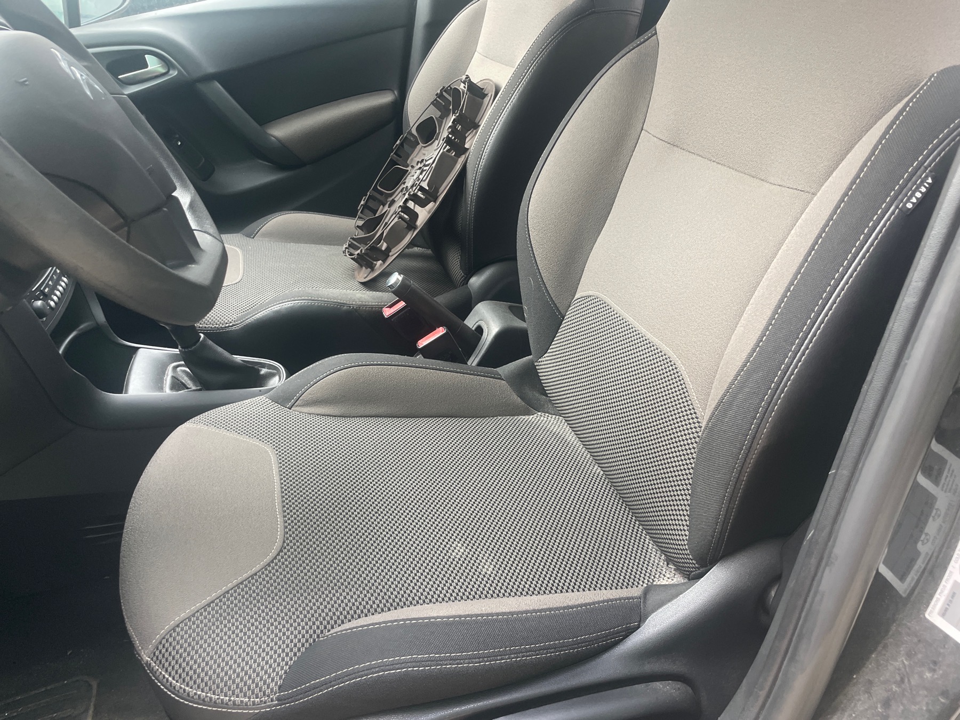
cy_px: 360
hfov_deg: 67.3
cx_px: 480
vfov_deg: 53.1
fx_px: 721
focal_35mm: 26
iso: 125
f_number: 1.6
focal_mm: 4.2
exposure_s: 1/120
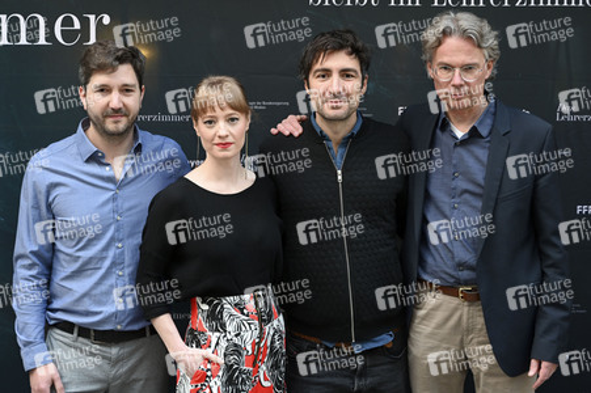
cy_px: 196
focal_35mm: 61
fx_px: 1001
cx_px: 296
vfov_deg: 22.2
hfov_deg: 32.9
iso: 640
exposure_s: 1/100
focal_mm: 61
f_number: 2.8
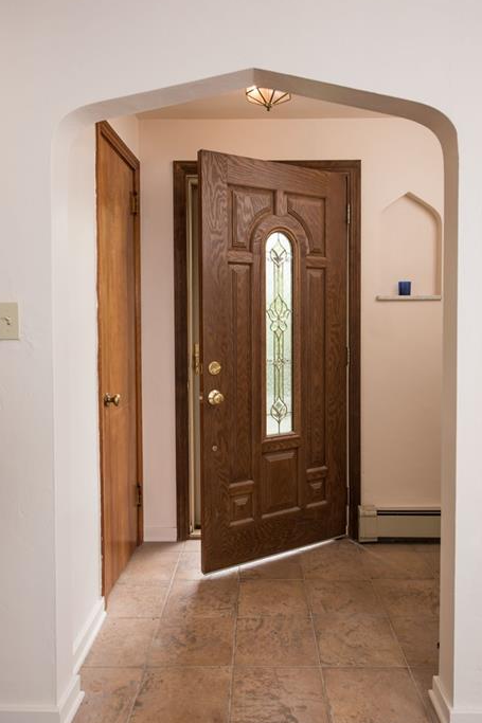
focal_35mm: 27
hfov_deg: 47.9
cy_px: 342
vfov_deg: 67.3
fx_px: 542
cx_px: 254
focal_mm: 24
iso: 320
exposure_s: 1/50
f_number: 7.1
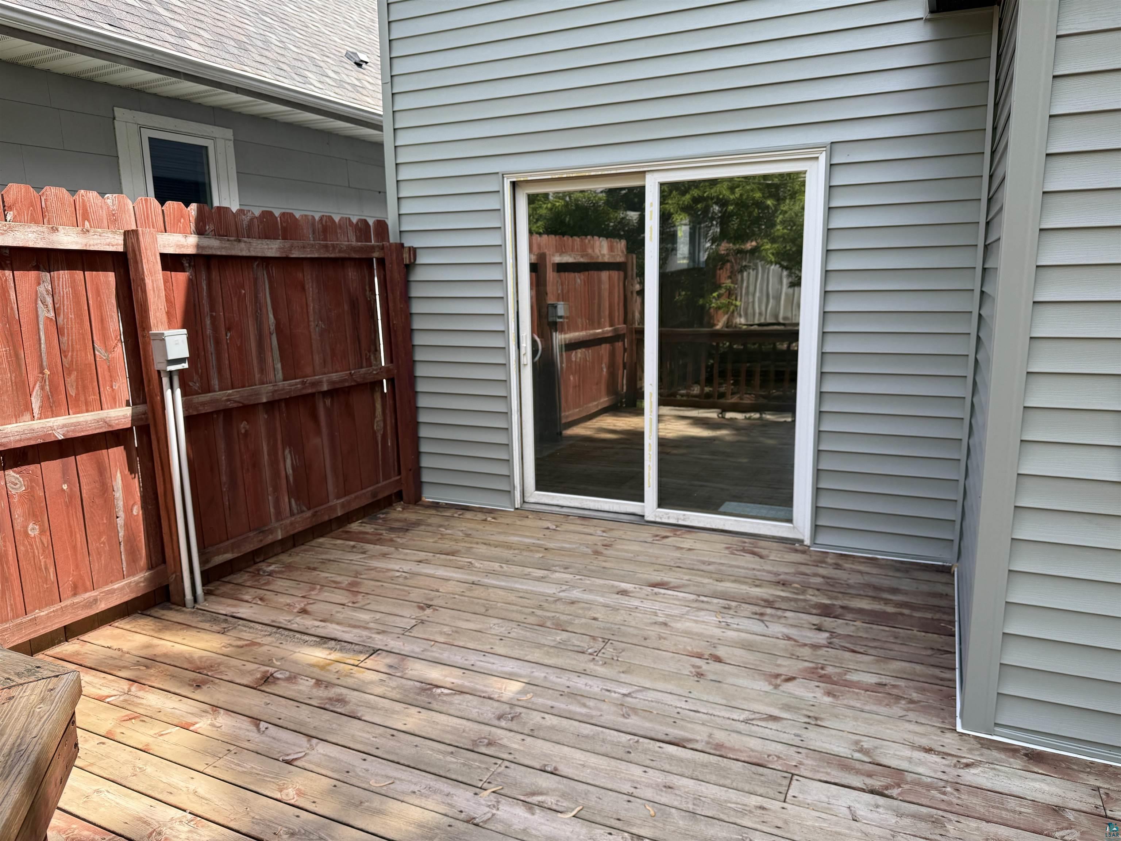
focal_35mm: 24
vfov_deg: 56.8
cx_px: 560
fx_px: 777
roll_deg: +0.8
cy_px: 420
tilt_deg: -10.0
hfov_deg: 71.6
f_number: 1.78
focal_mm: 6.76
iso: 80
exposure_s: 1/735
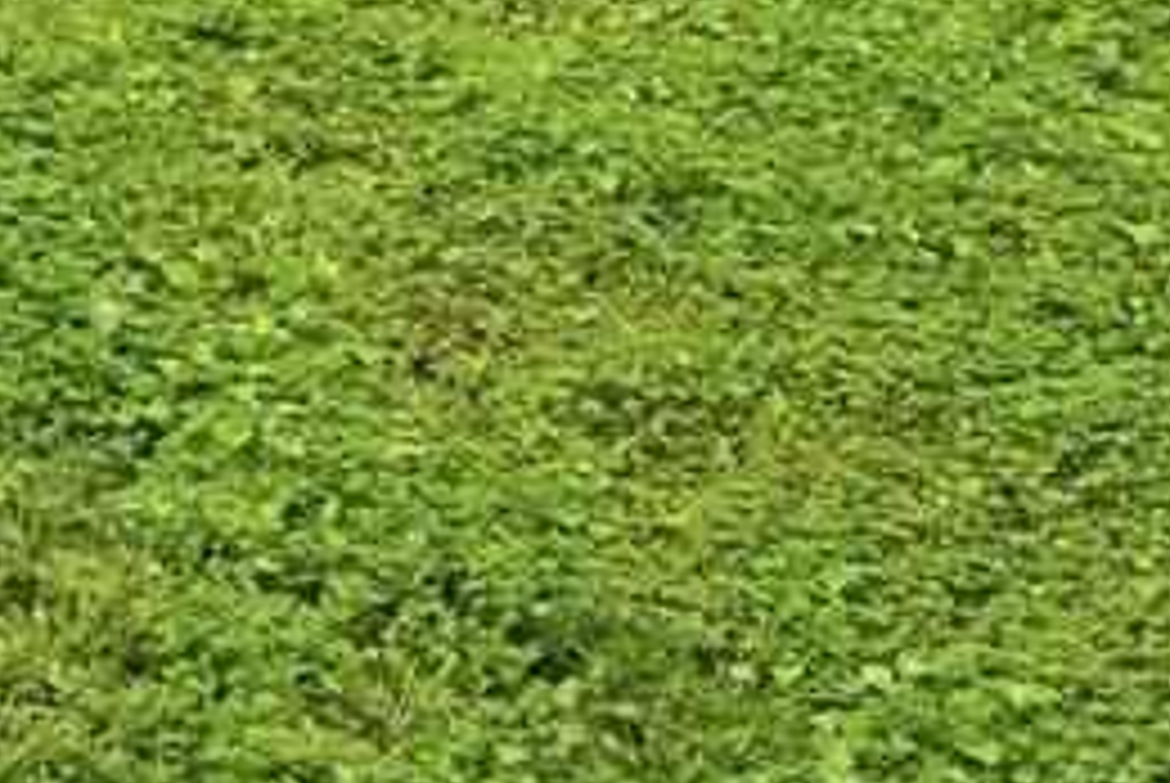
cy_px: -1640
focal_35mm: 122
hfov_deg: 15.0
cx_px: -810
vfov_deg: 9.0
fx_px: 3967
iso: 400
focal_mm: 15.5
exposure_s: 1/320
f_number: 7.1
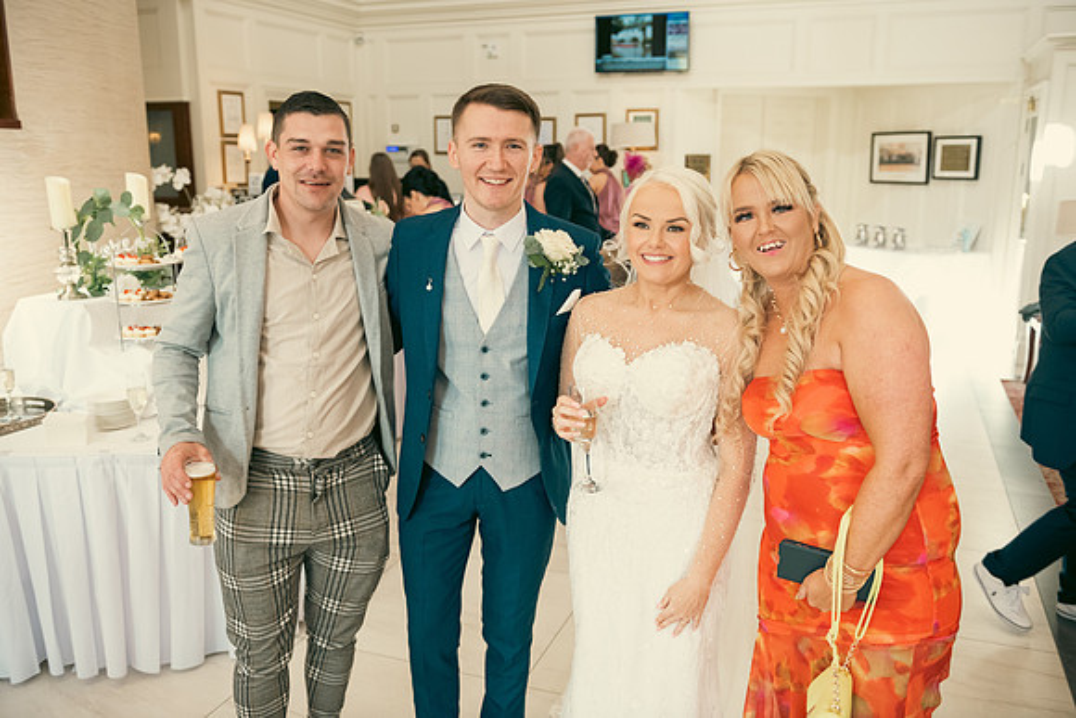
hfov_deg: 58.7
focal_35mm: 32
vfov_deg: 41.1
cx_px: 538
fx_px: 957
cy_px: 359
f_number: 3.5
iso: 800
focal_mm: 32
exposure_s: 1/160
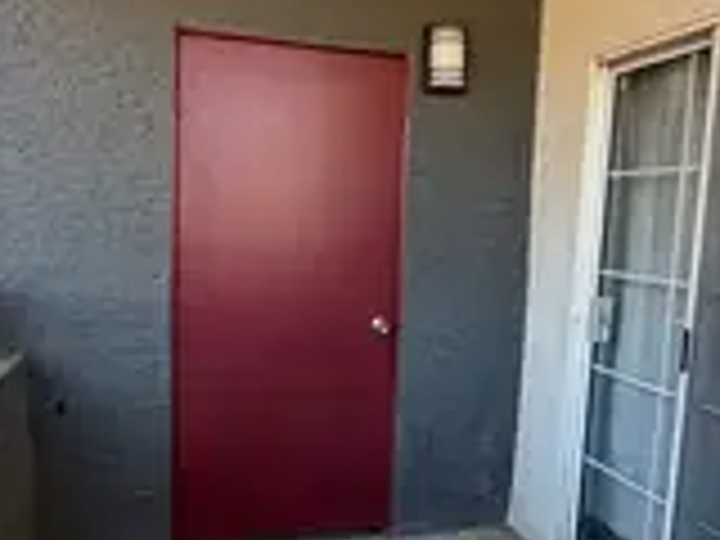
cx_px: 387
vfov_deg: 40.6
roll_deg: -3.5
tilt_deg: -7.4
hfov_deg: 52.6
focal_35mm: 35
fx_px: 728
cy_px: 315
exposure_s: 1/121
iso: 50
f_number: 2.2
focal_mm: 2.22
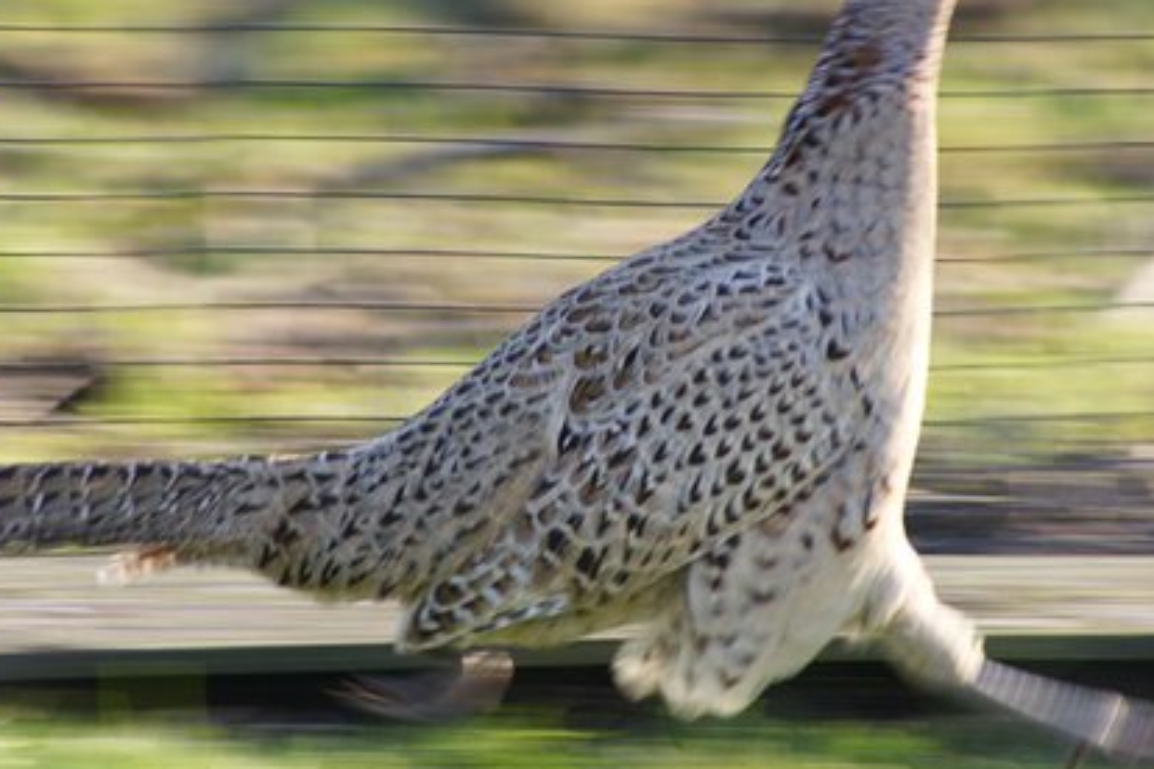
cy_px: 372
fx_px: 17821
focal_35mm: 556
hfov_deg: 3.7
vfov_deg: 2.5
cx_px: 630
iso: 640
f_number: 9
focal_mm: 300
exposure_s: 1/125
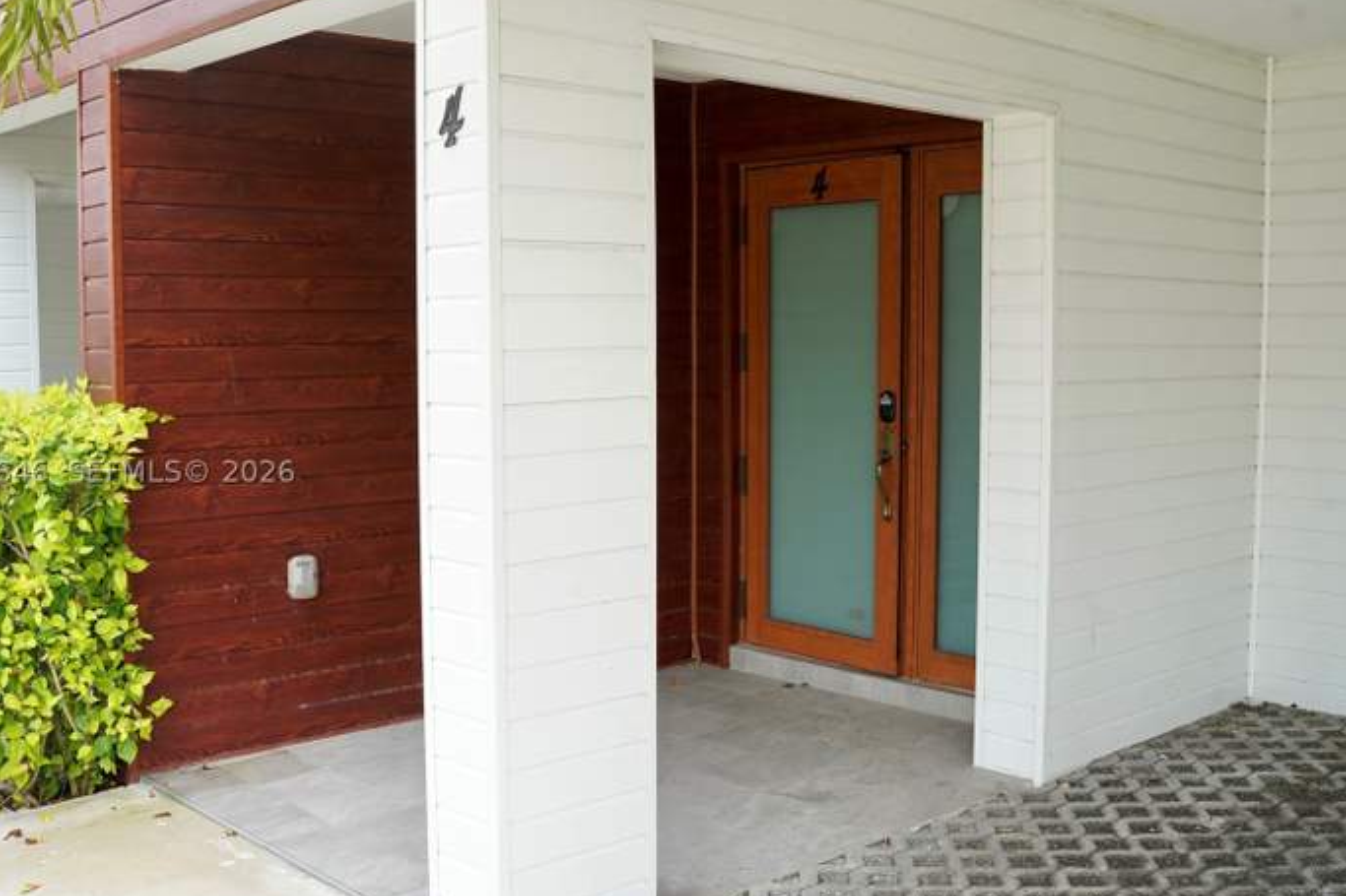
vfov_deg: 32.6
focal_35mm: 41
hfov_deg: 47.4
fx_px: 1532
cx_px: 660
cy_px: 470
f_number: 8
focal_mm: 35
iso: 800
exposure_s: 1/125
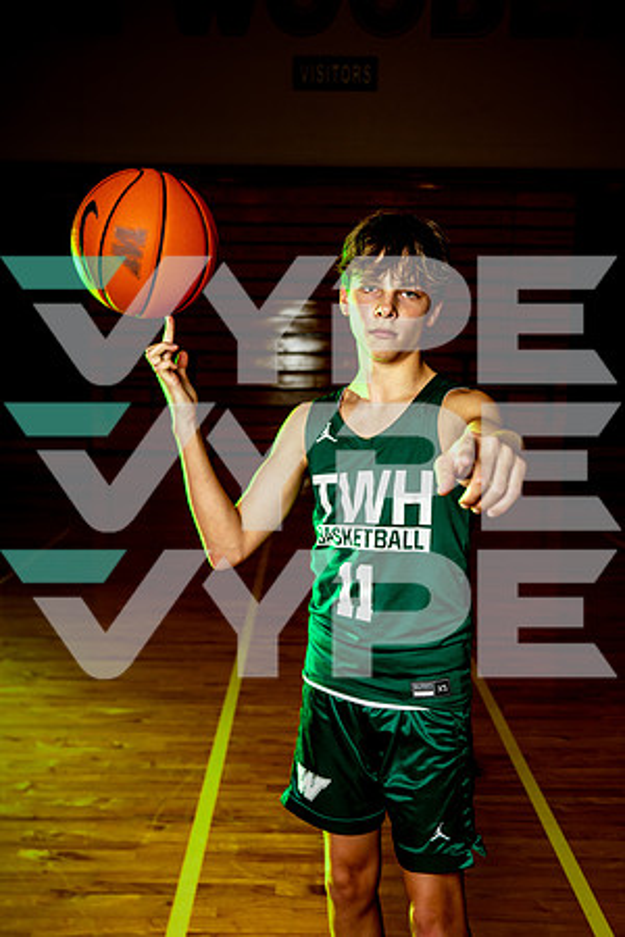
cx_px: 312
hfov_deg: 35.9
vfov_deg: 51.9
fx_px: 963
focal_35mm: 37
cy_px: 468
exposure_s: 1/250
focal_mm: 37
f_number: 5
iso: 200
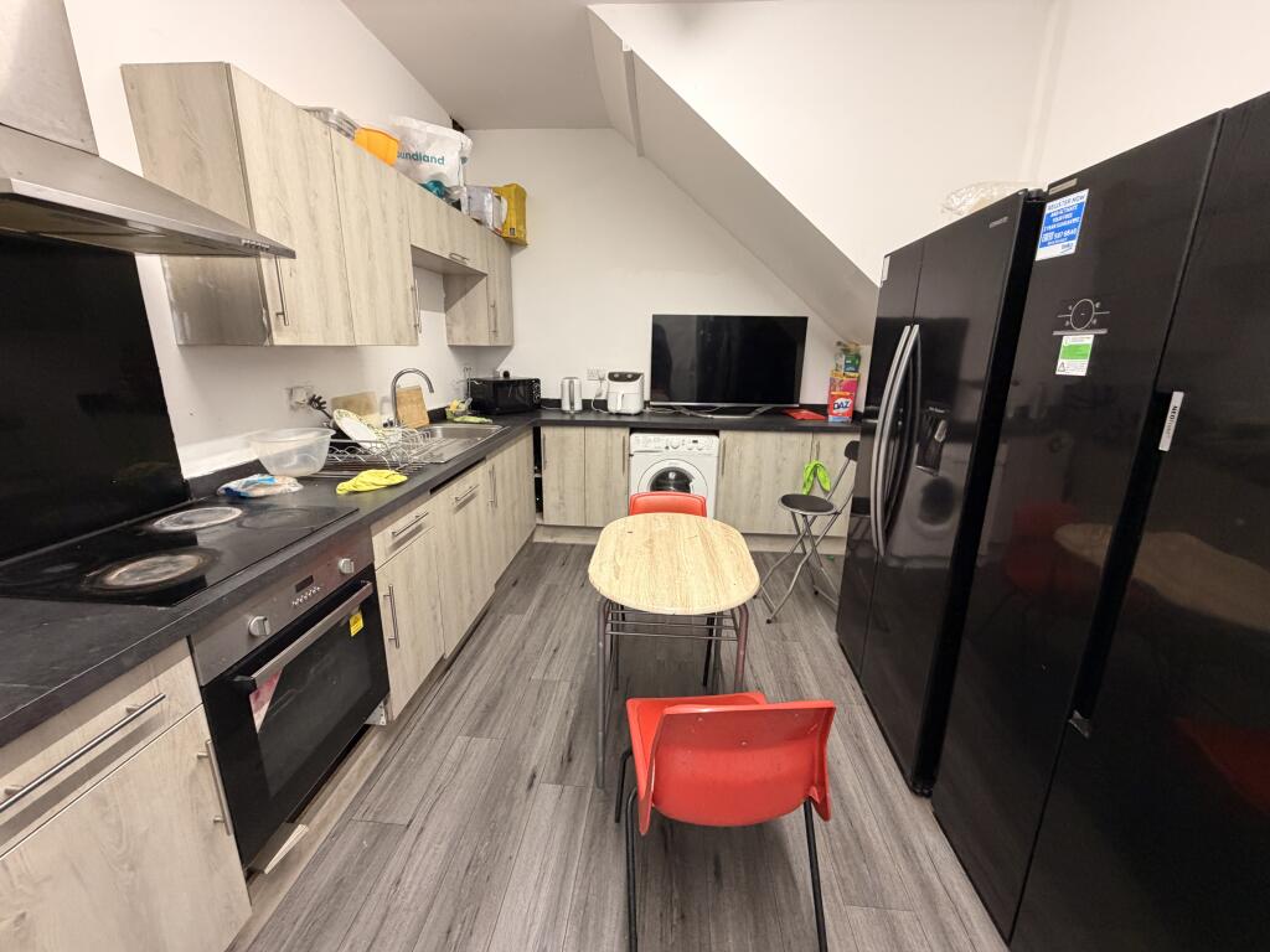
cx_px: 635
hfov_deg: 102.1
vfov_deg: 85.7
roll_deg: -1.1
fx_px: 514
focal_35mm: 14
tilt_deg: -12.4
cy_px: 476
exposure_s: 1/100
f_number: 2.2
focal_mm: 2.22
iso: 320
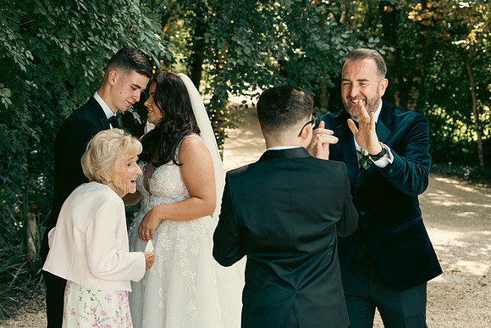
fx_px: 982
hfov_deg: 28.1
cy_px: 164
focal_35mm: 72
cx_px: 246
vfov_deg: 18.9
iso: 400
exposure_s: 1/200
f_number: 3.5
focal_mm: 48
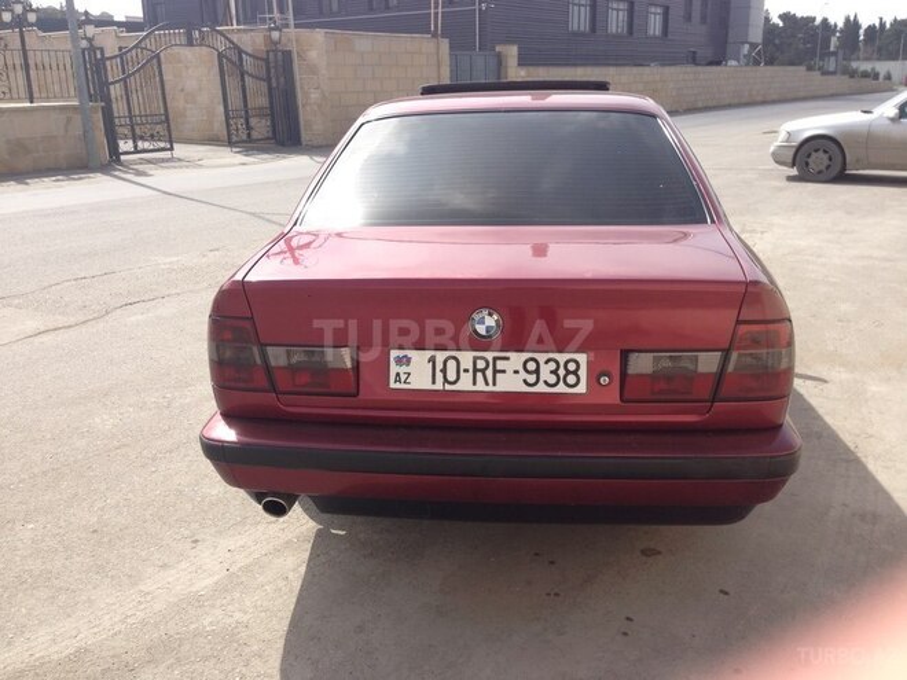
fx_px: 865
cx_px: 454
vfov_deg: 42.9
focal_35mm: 33
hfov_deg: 55.4
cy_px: 340
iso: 50
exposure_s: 1/1063
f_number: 2.4
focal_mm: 4.12
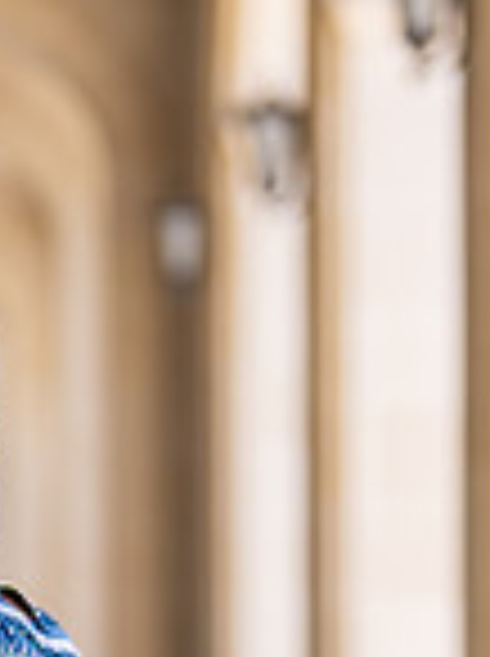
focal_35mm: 225
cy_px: 867
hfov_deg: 6.5
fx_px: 4259
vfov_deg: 8.7
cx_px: -83
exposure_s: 1/800
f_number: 1.2
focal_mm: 50
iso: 100
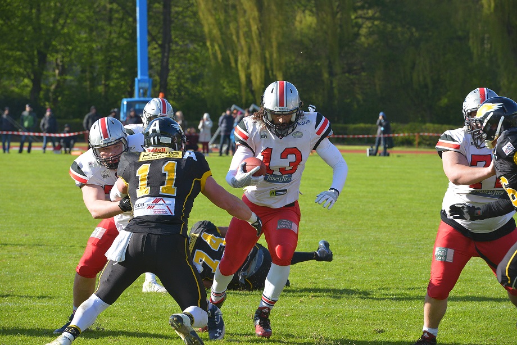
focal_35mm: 200
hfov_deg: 10.3
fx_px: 2873
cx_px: 258
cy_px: 172
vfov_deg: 6.9
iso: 1600
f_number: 11
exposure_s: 1/1000
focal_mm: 200
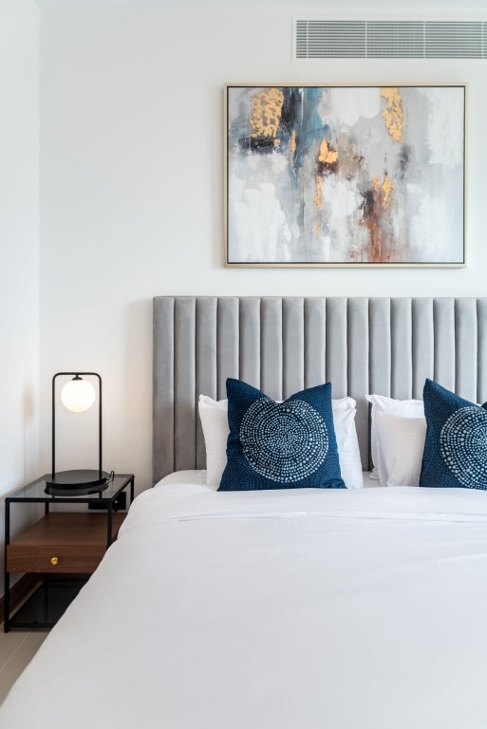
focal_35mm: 24
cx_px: 244
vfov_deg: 73.7
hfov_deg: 53.2
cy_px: 364
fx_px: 486
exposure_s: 1/60
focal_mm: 24
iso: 400
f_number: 6.3
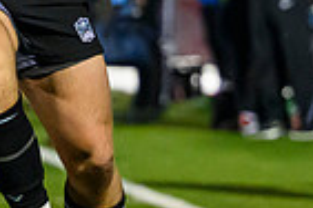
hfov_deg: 2.4
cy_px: -81
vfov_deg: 1.6
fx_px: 7346
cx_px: -172
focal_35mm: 845
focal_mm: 120
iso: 6400
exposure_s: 1/1250
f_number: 3.2
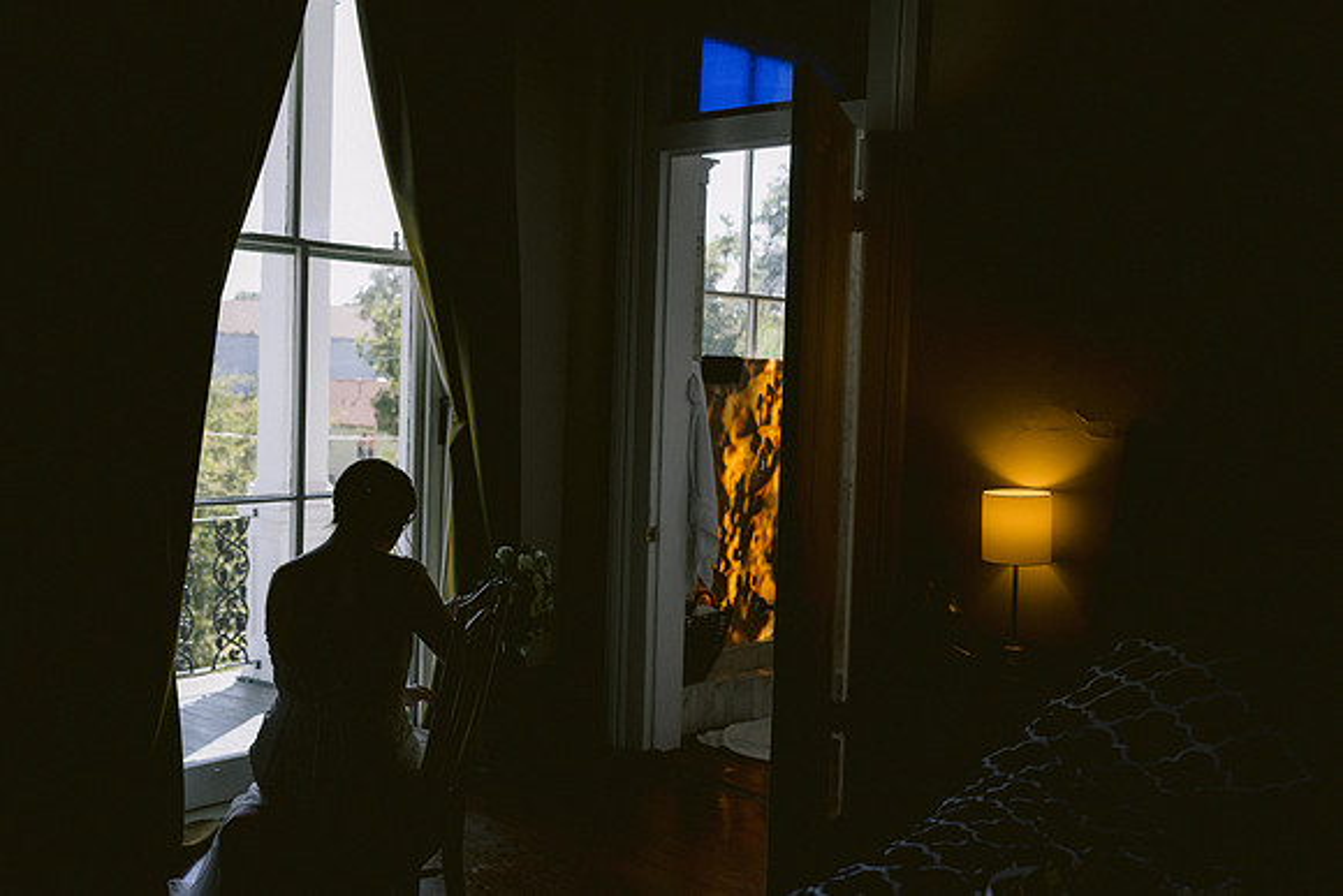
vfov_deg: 37.9
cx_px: 672
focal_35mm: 35
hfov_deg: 54.4
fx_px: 1306
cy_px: 448
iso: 400
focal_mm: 35
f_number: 2.8
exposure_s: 1/1000
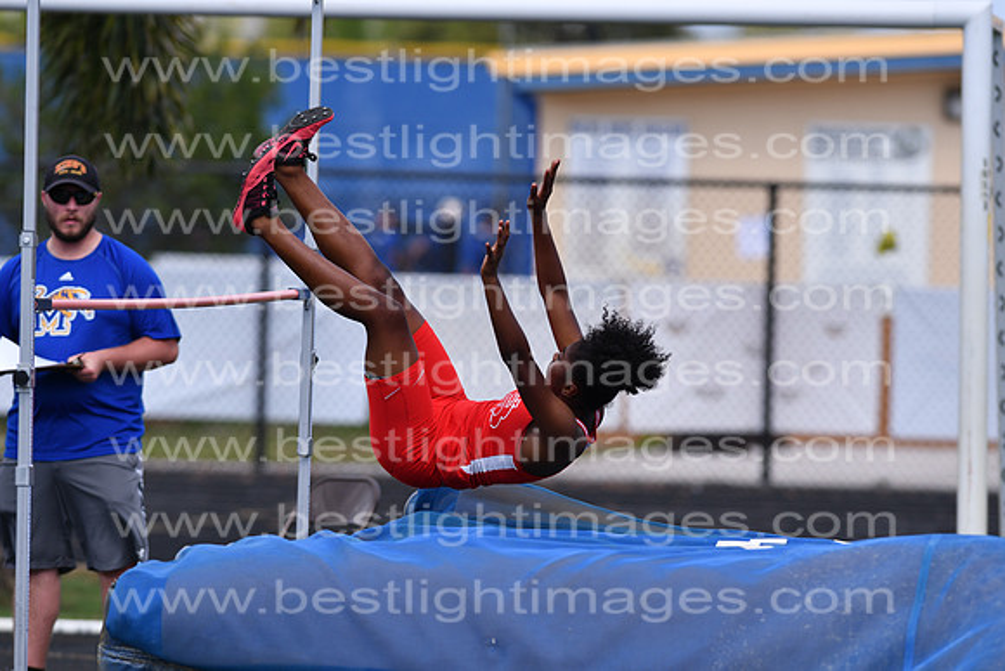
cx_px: 502
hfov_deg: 4.6
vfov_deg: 3.1
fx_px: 12565
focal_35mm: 450
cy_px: 336
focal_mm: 300
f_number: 4
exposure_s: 1/2000
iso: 200
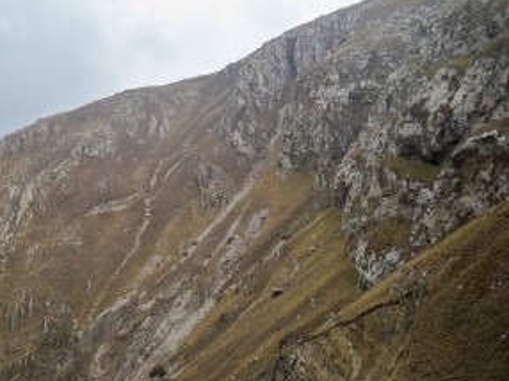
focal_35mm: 49
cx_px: 183
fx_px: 720
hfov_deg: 38.6
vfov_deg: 29.6
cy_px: 199
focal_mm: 6.3
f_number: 4.7
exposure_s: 1/320
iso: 64
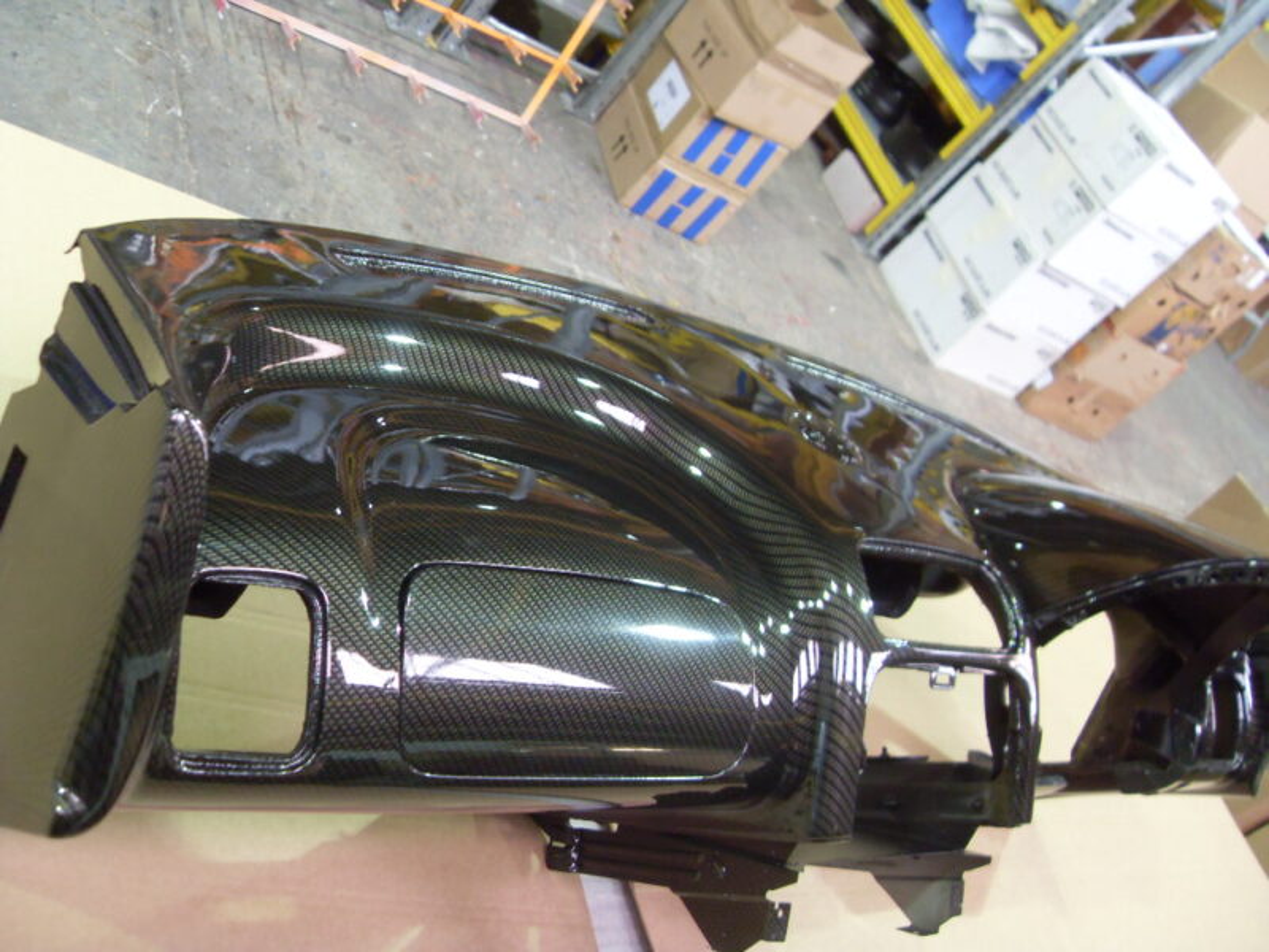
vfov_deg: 40.7
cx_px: 634
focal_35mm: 35
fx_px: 1283
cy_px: 476
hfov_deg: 52.6
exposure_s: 1/10
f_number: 2.8
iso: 200
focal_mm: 6.3
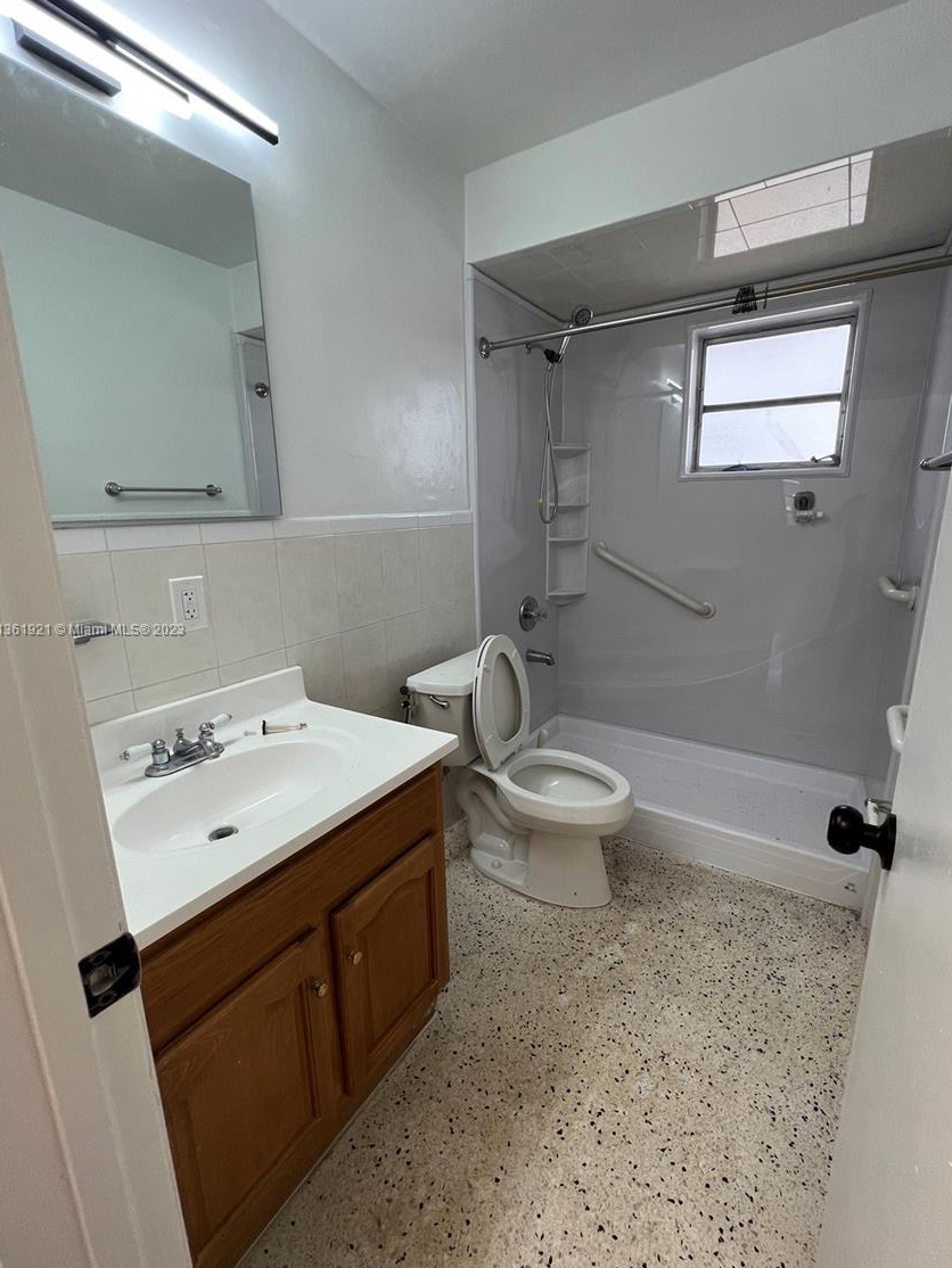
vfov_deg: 102.0
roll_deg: +1.2
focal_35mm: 14
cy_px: 631
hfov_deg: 85.7
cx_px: 489
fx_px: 513
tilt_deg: -12.7
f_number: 1.8
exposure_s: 1/120
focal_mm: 1.57
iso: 125
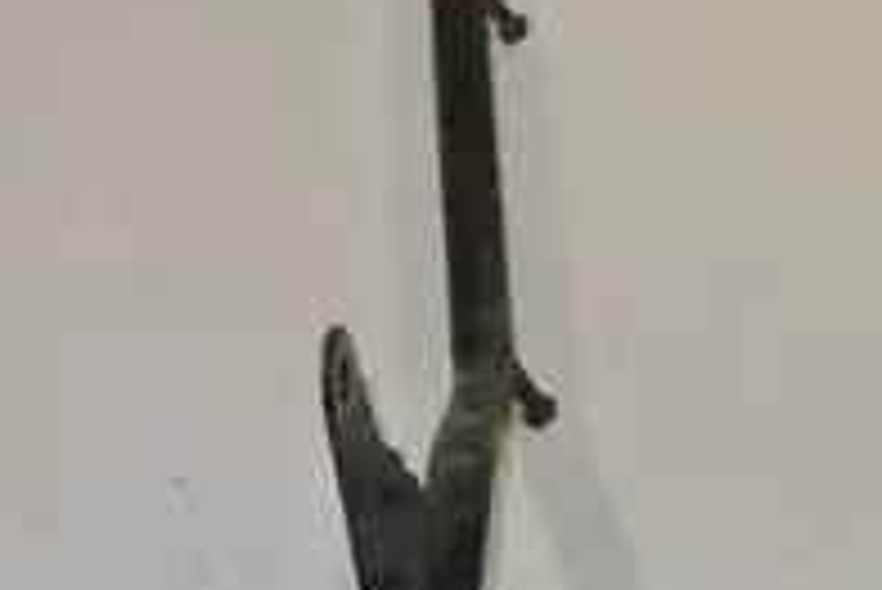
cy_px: 279
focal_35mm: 110
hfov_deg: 18.1
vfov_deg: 12.5
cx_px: 909
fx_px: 2697
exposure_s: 1/60
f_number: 4.5
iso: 200
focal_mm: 15.1
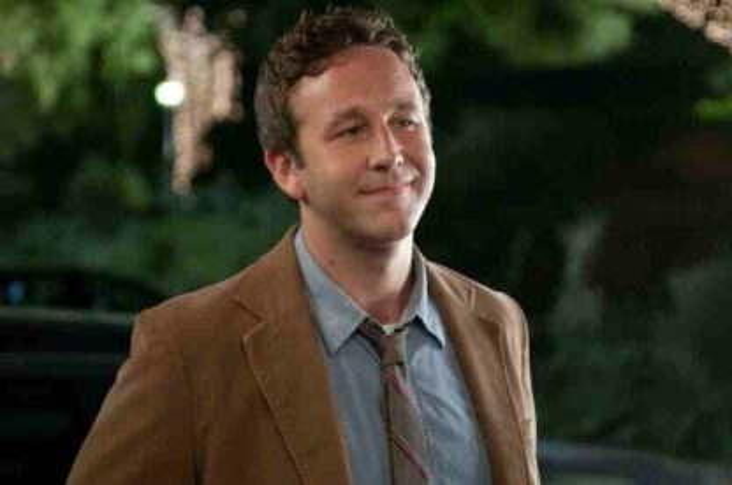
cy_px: 242
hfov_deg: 19.5
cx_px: 366
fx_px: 2132
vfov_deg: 13.0
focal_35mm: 105
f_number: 2.8
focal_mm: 70
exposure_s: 1/125
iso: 1600
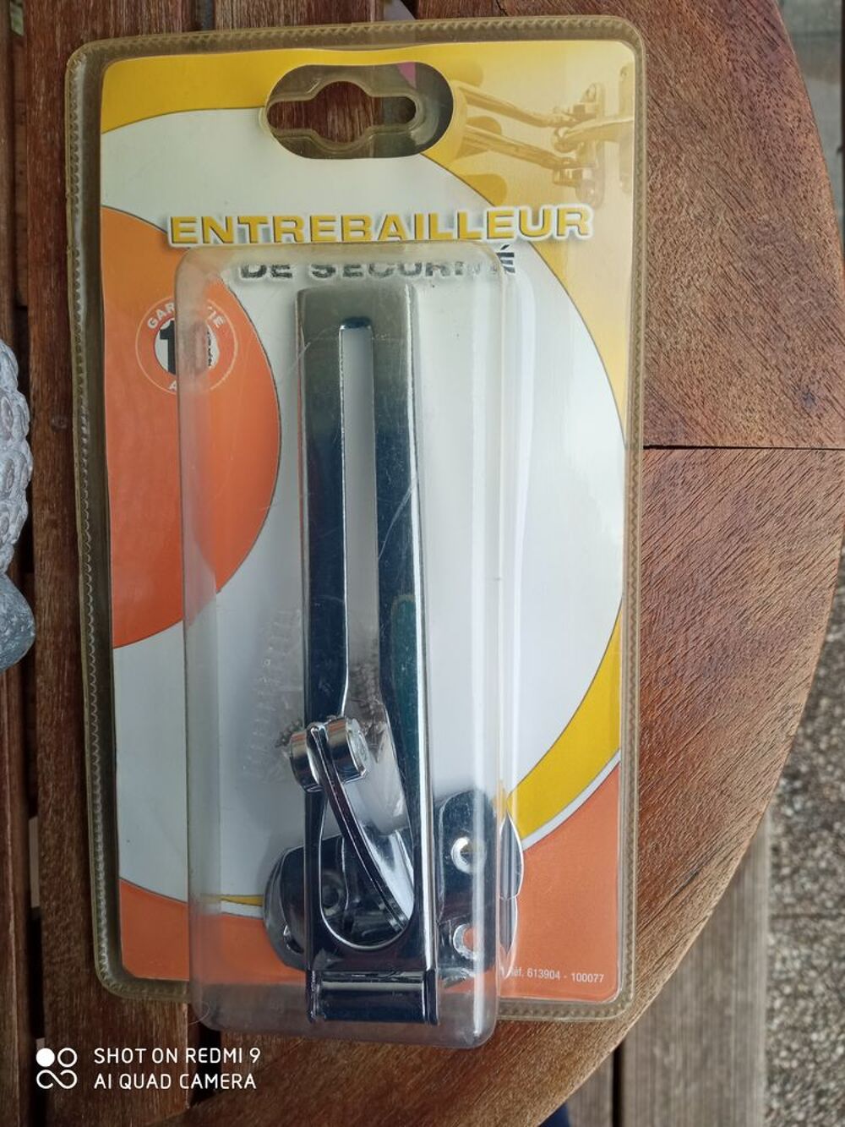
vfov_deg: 65.3
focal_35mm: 27
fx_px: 879
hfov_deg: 51.4
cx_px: 422
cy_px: 564
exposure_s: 1/341
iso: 113
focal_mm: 3.79
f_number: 2.2
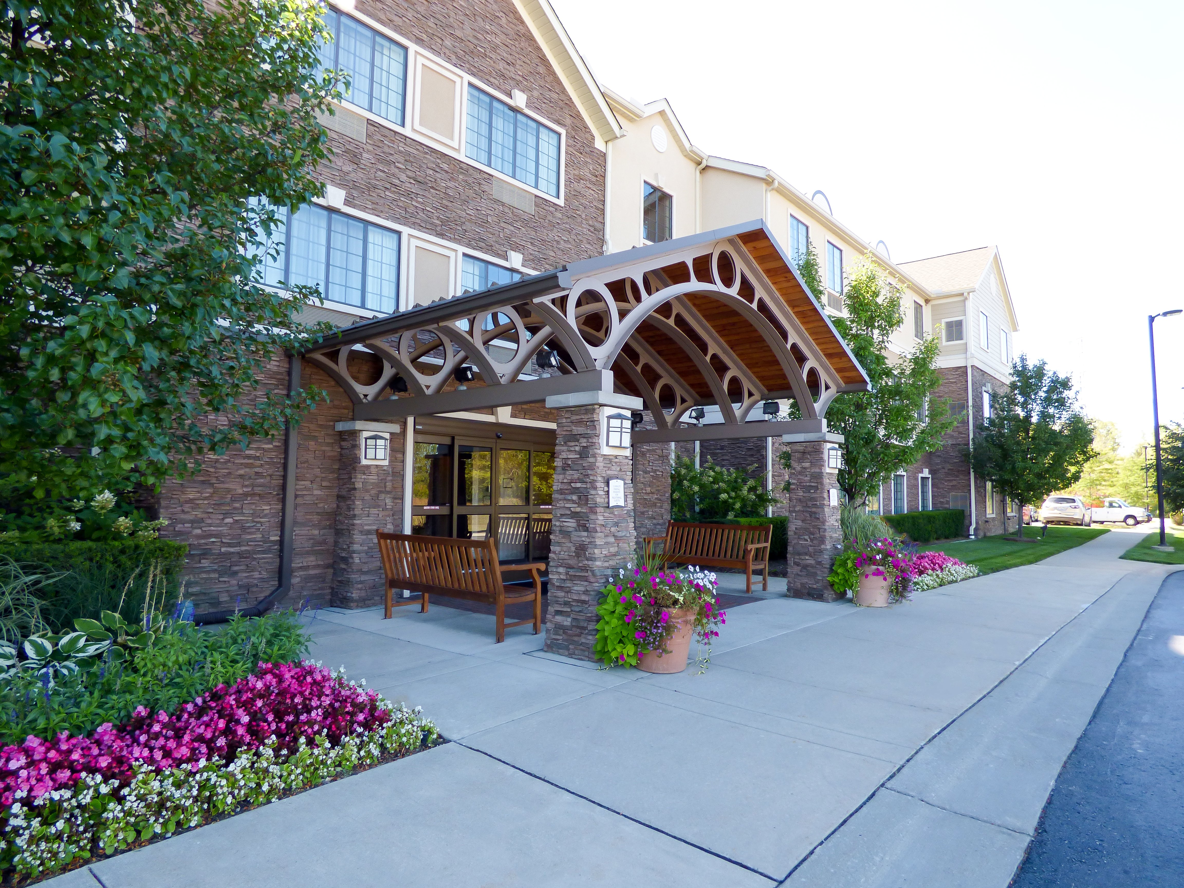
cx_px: 592
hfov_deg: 81.7
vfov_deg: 66.0
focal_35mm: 20
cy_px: 444
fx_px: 684
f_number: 2.8
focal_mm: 3.58
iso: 100
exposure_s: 1/250
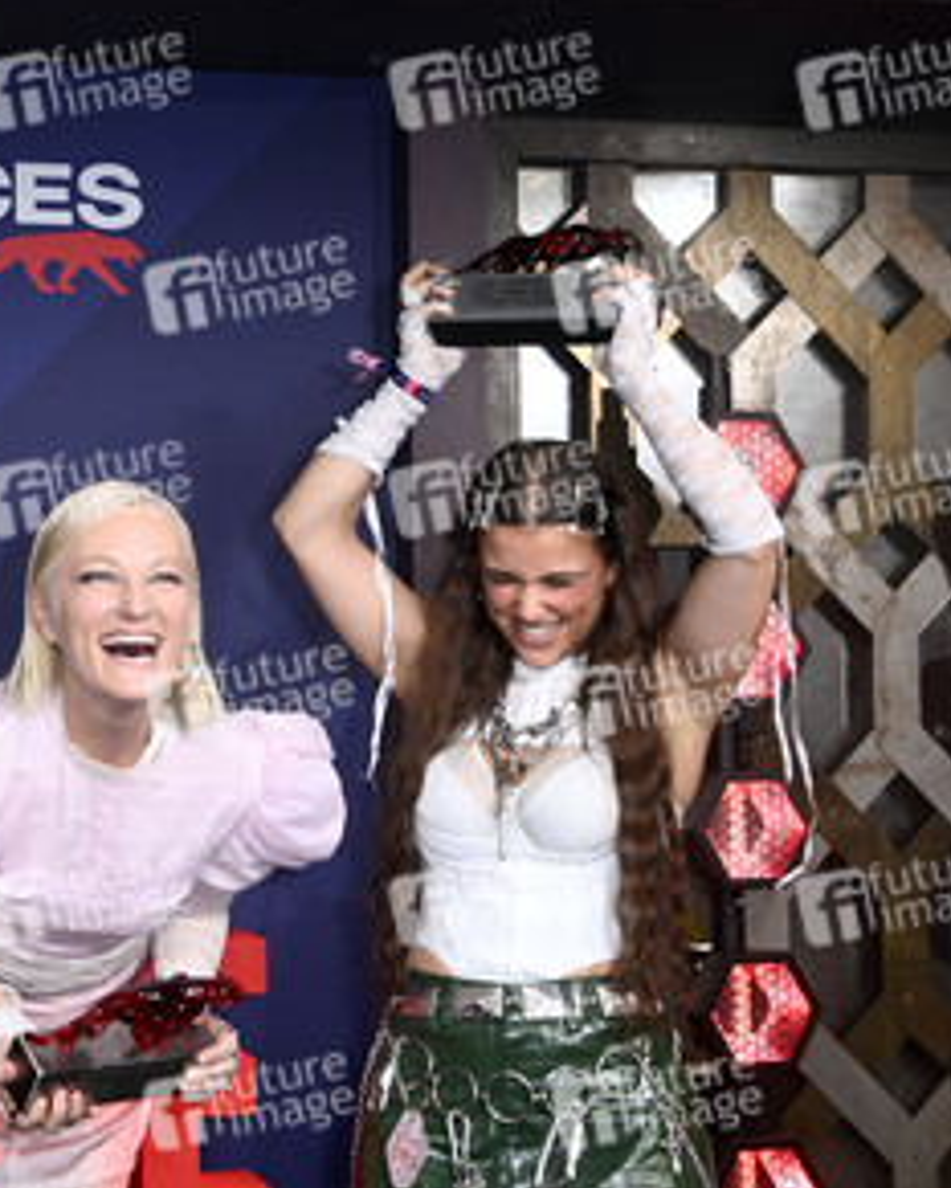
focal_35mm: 61
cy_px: 592
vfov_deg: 31.0
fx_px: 2145
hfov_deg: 24.4
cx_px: 141
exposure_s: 1/125
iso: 2500
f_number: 5.6
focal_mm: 42
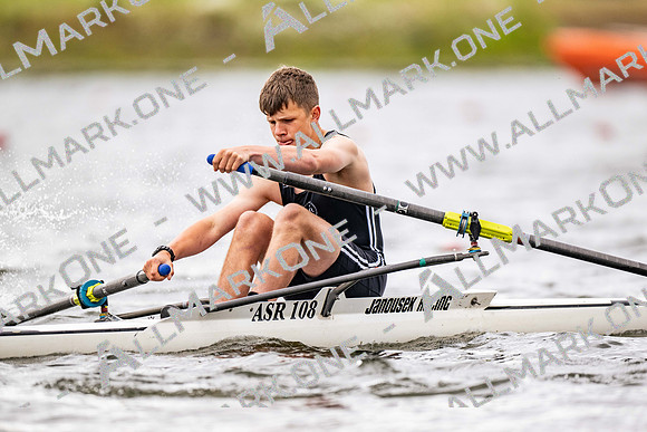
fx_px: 10785
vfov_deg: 2.3
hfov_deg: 3.4
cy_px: 216
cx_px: 324
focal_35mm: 600
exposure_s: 1/2500
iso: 640
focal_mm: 600
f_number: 4
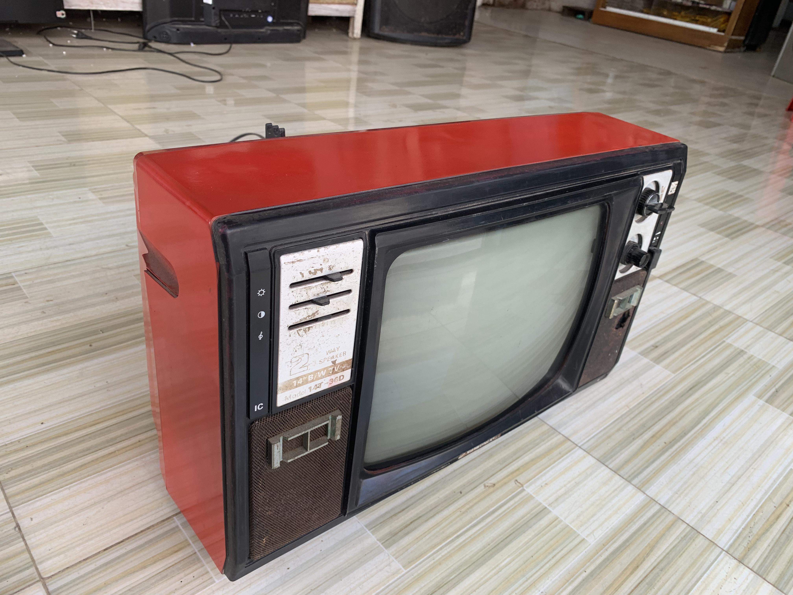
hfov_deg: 67.3
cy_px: 298
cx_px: 396
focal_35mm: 26
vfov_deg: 53.1
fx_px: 596
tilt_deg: -28.4
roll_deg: -9.4
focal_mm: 4.25
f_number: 1.8
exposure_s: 1/121
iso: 50
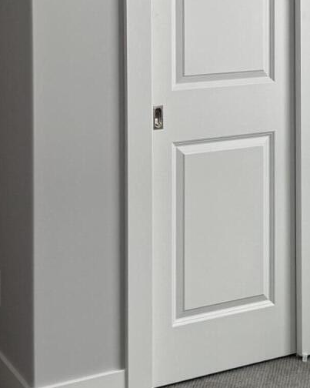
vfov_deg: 20.0
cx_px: 301
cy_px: 5
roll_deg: +0.8
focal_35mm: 93
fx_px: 1067
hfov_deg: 16.2
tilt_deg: -2.8
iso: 80
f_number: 1.78
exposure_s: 1/379
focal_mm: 6.76
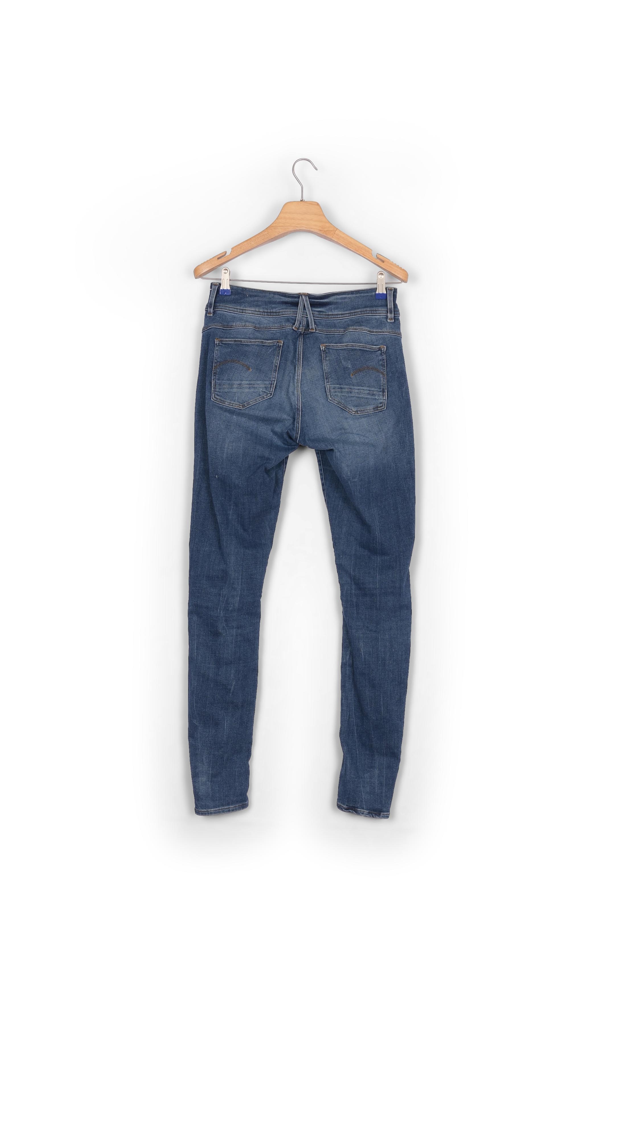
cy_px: 566
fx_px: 1203
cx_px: 302
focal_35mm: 40
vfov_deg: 50.5
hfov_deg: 29.7
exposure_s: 1/125
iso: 100
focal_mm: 38
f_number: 13
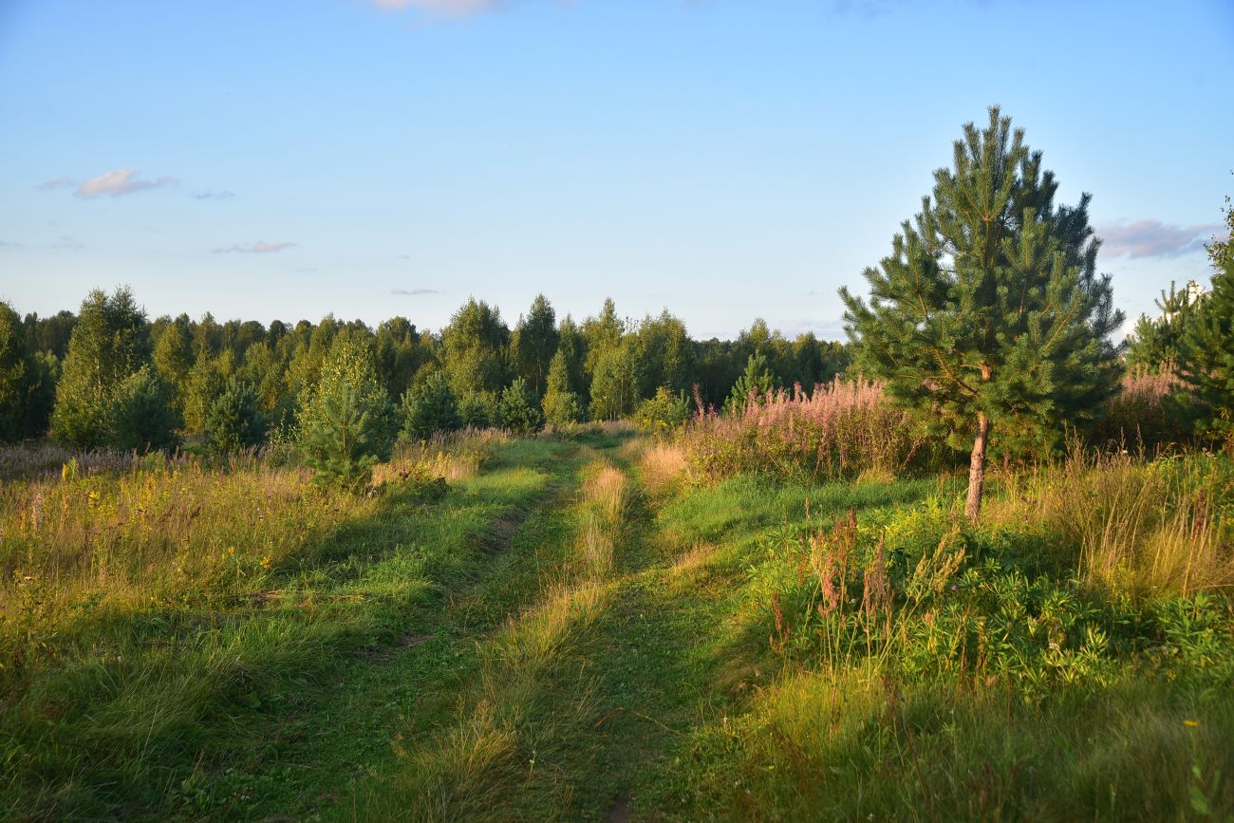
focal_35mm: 36
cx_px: 617
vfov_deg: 36.9
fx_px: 1234
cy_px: 412
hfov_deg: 53.1
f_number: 6.3
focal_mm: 36
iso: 200
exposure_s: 1/125
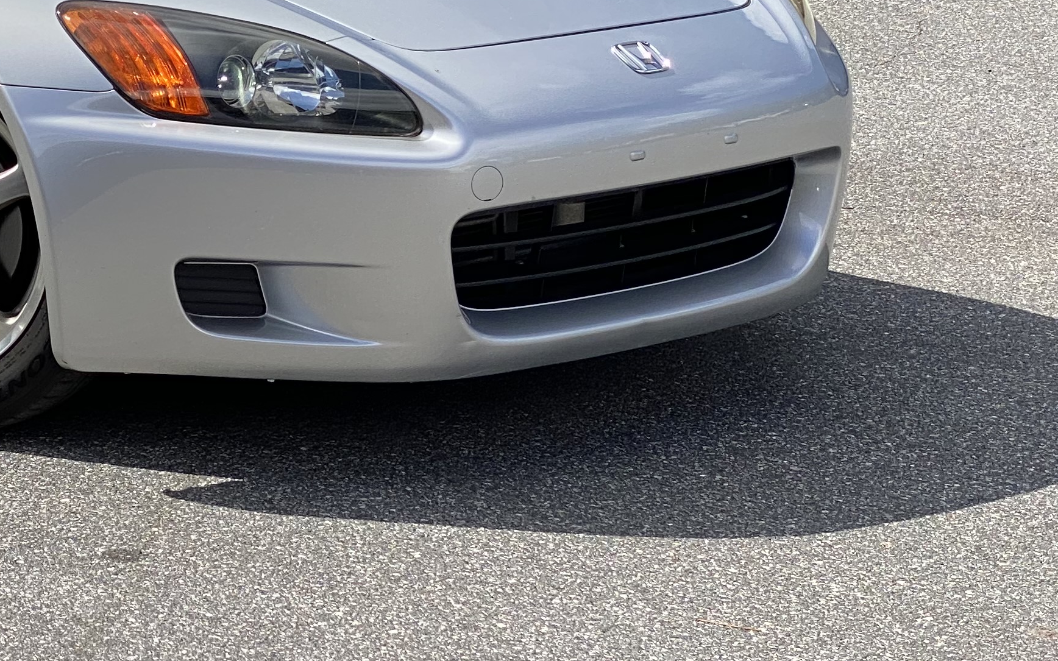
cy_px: -52
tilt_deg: -9.7
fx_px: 3691
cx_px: -38
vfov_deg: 10.1
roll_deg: +0.2
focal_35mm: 128
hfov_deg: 15.9
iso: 20
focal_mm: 6
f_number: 2
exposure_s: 1/1597
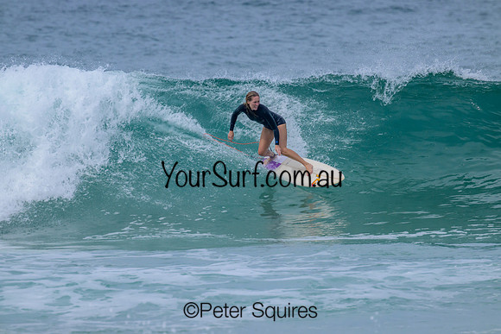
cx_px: 250
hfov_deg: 2.6
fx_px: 11135
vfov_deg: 1.7
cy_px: 167
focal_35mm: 800
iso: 720
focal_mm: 800
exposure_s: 1/2000
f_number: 11
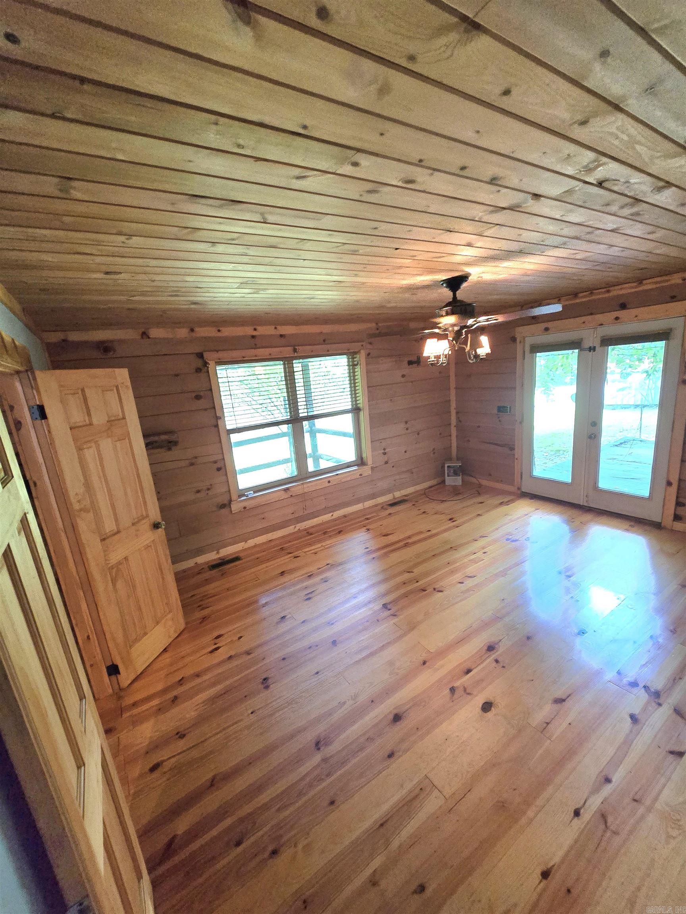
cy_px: 457
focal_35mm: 13
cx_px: 343
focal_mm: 2.2
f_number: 2.2
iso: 640
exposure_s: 1/60.2
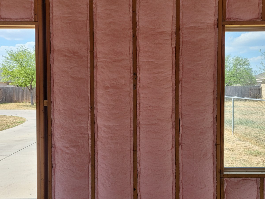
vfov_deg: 53.1
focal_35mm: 26
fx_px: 199
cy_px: 100
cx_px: 132
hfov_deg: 67.3
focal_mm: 5.7
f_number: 1.5
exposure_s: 1/518
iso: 1231
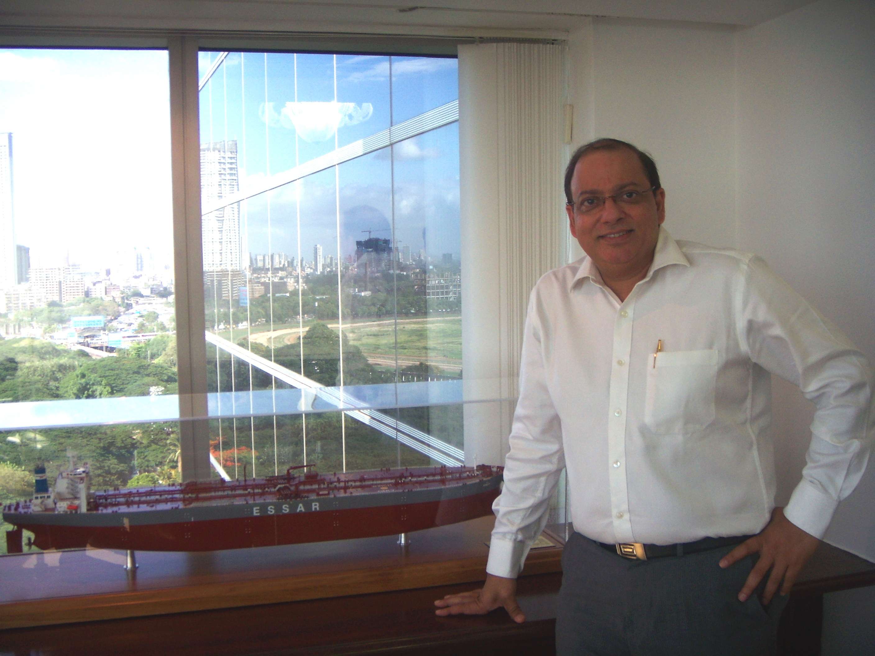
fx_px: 961
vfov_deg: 37.7
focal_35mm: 38
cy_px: 328
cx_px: 438
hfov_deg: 49.0
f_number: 3.5
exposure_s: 1/41.5
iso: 64
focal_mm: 6.4
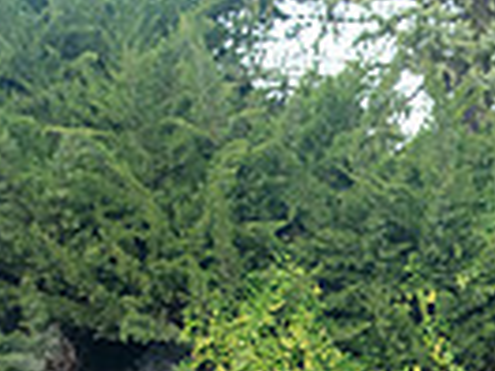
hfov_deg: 11.8
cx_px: 758
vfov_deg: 9.0
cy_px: 590
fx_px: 2288
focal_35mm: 160
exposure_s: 1/125
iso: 800
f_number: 5.6
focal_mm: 38
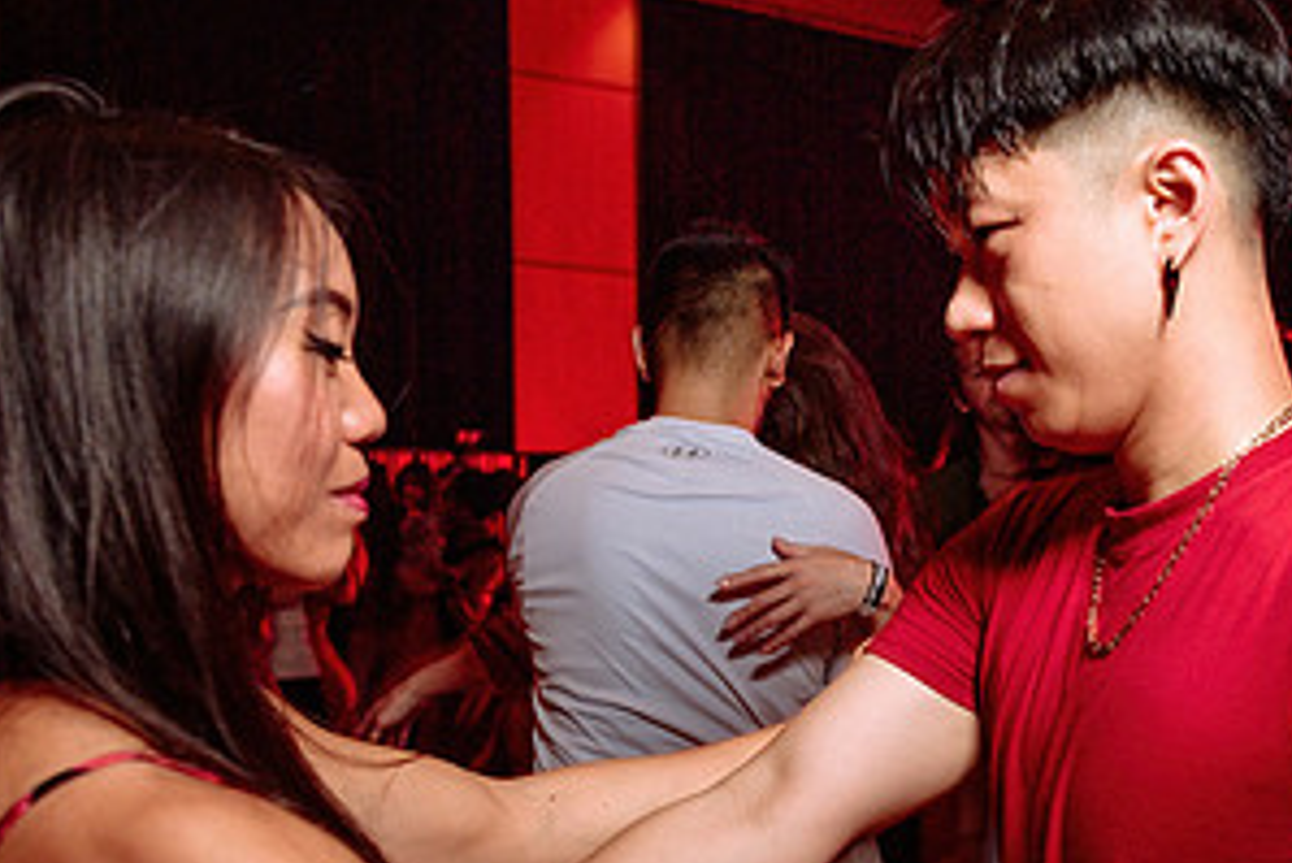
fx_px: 2082
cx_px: 984
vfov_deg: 23.2
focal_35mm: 58
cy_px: 609
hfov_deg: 33.7
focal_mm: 26
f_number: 3.5
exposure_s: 1/40
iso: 1000
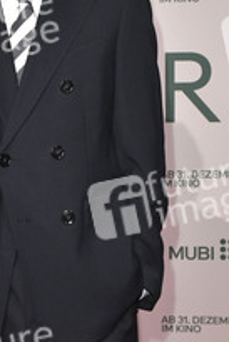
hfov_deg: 18.2
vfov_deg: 27.2
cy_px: 117
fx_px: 705
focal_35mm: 74
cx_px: 22
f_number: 6.3
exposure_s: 1/250
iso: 2500
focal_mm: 38
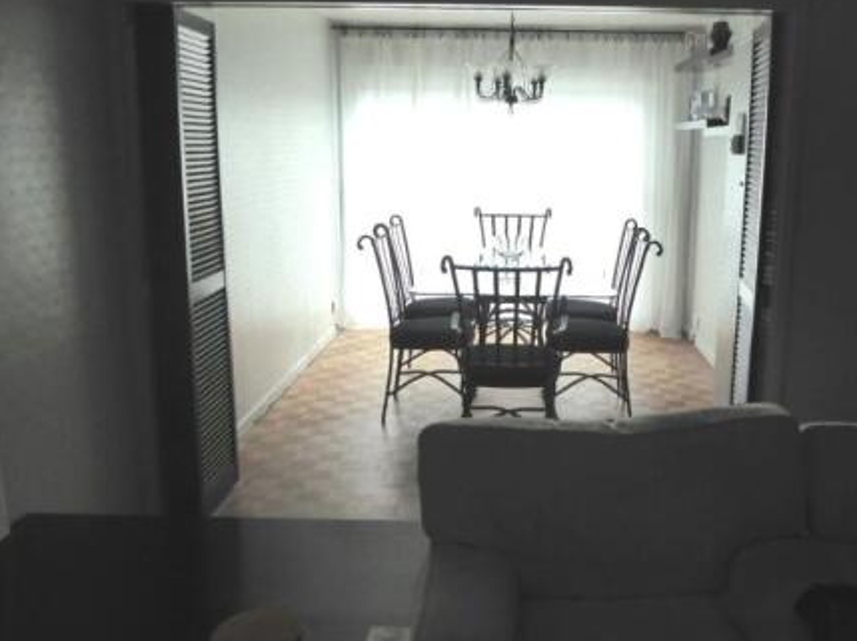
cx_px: 512
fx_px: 841
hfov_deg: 53.6
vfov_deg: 41.7
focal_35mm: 34
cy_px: 295
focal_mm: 4.3
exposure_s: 1/400
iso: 200
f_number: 3.3
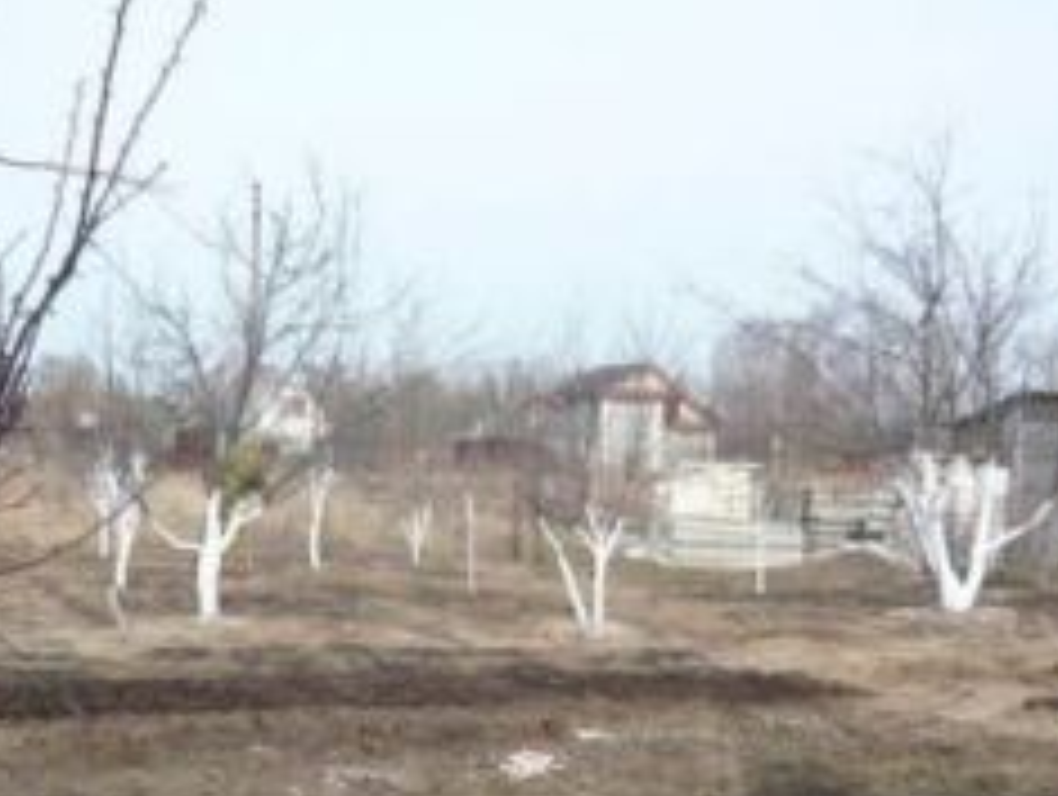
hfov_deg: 34.0
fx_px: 1714
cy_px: 562
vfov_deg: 26.0
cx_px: 367
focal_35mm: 56
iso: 100
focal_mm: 5.5
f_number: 8
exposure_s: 1/125
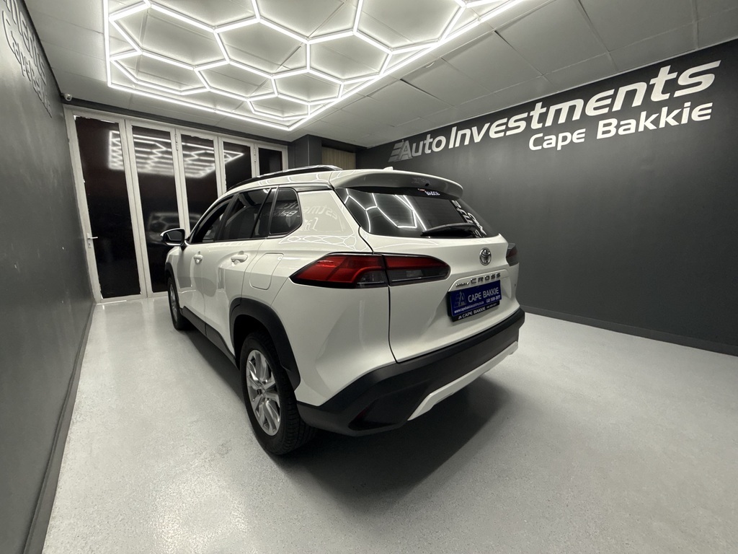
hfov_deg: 102.1
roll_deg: -0.3
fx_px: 298
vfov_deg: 85.7
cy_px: 277
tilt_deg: -10.1
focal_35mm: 14
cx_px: 369
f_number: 2.2
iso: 160
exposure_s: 1/100
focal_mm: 2.22
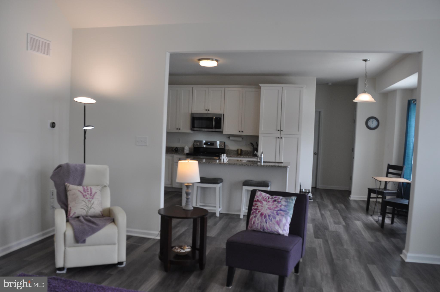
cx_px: 220
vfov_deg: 43.5
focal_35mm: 30
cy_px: 146
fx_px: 366
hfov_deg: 62.0
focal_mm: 20
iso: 400
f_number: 5
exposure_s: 1/100
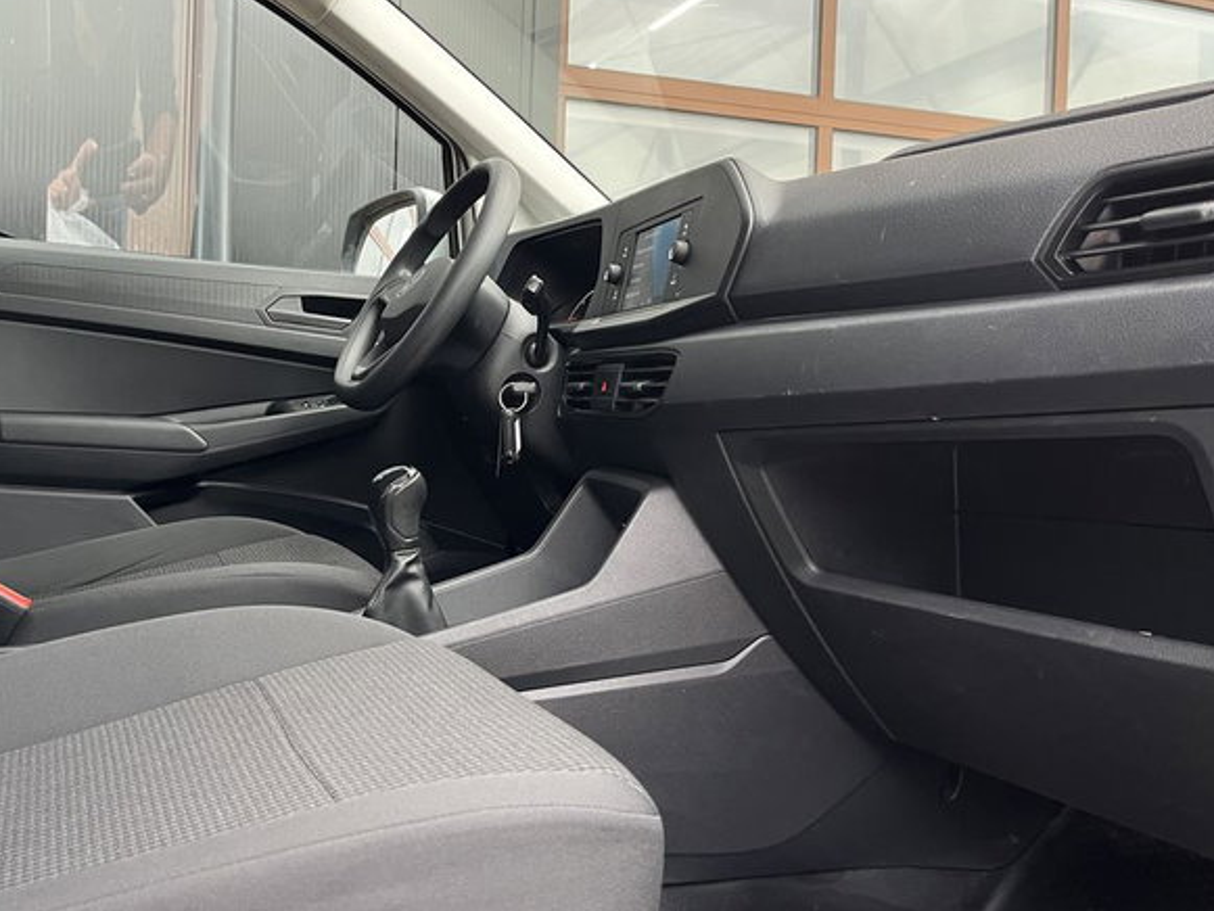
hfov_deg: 53.4
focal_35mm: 34
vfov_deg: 41.8
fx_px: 1193
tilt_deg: -0.5
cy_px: 422
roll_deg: -2.0
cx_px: 460
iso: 125
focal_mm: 5.1
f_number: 1.6
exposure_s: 1/68
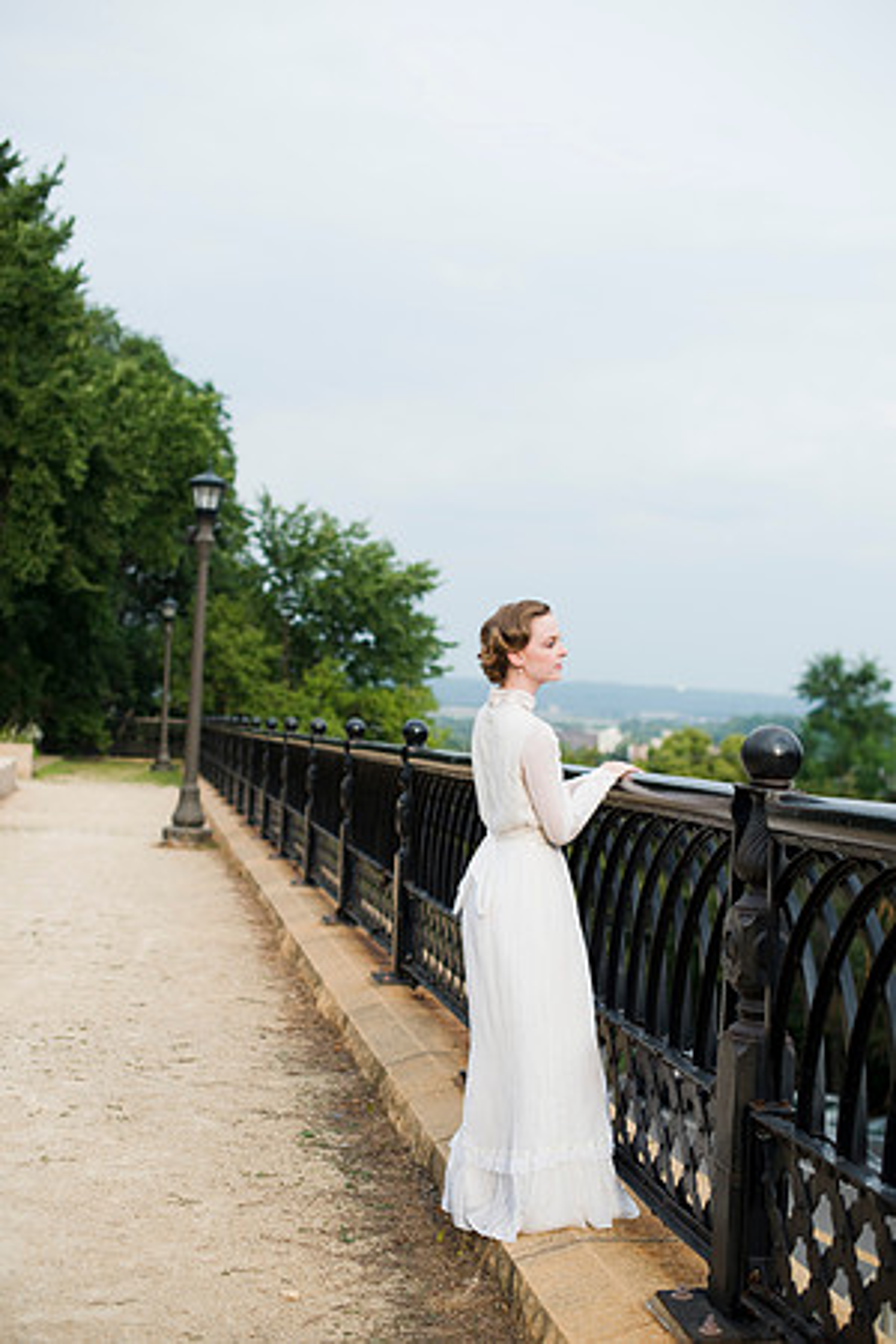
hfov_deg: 27.0
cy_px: 672
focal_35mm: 50
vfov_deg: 39.6
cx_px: 448
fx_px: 1867
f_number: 2.8
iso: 200
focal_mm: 50
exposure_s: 1/1000
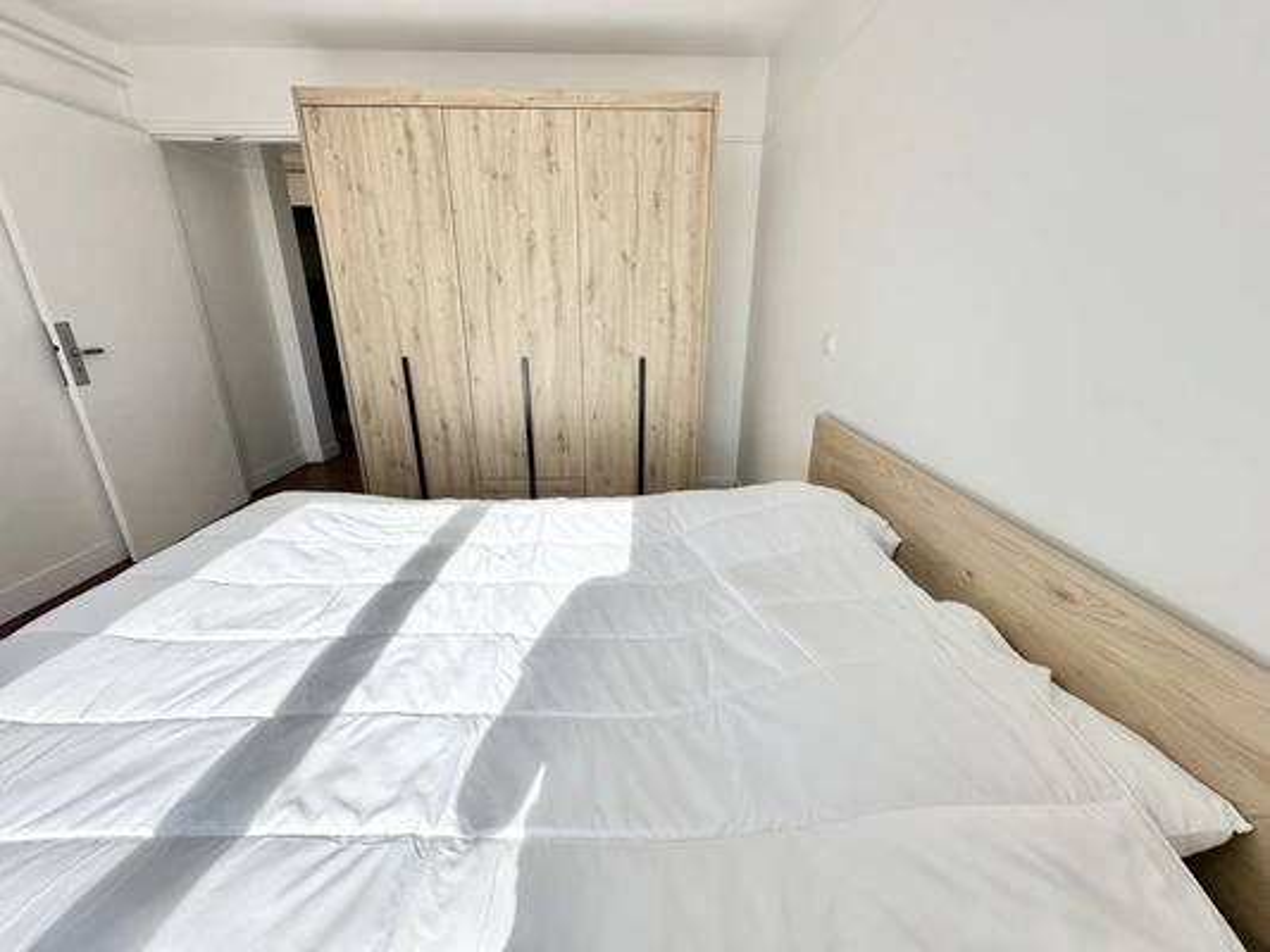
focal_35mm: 14
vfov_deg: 85.7
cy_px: 476
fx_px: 514
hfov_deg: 102.1
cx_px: 635
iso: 40
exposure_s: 1/703
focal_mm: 2.22
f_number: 2.2
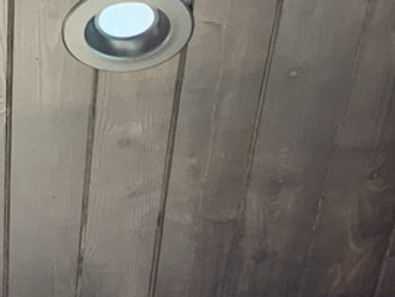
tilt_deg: +40.4
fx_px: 1759
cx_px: -92
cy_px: 119
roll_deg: -0.9
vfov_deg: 9.6
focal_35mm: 154
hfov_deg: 12.5
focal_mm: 4.25
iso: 160
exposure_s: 1/60
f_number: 1.8
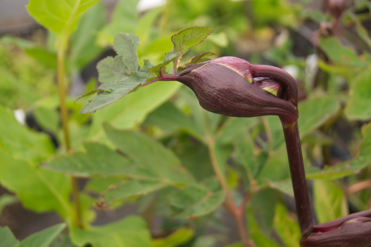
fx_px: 541
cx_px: 186
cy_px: 124
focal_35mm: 52
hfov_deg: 37.9
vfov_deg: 25.8
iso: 640
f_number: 5
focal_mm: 35
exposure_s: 1/500
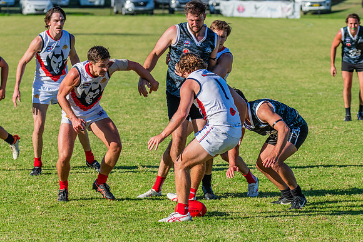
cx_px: 182
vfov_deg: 5.7
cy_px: 121
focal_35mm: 240
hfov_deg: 8.6
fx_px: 2420
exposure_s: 1/1600
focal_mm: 240
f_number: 9
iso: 800
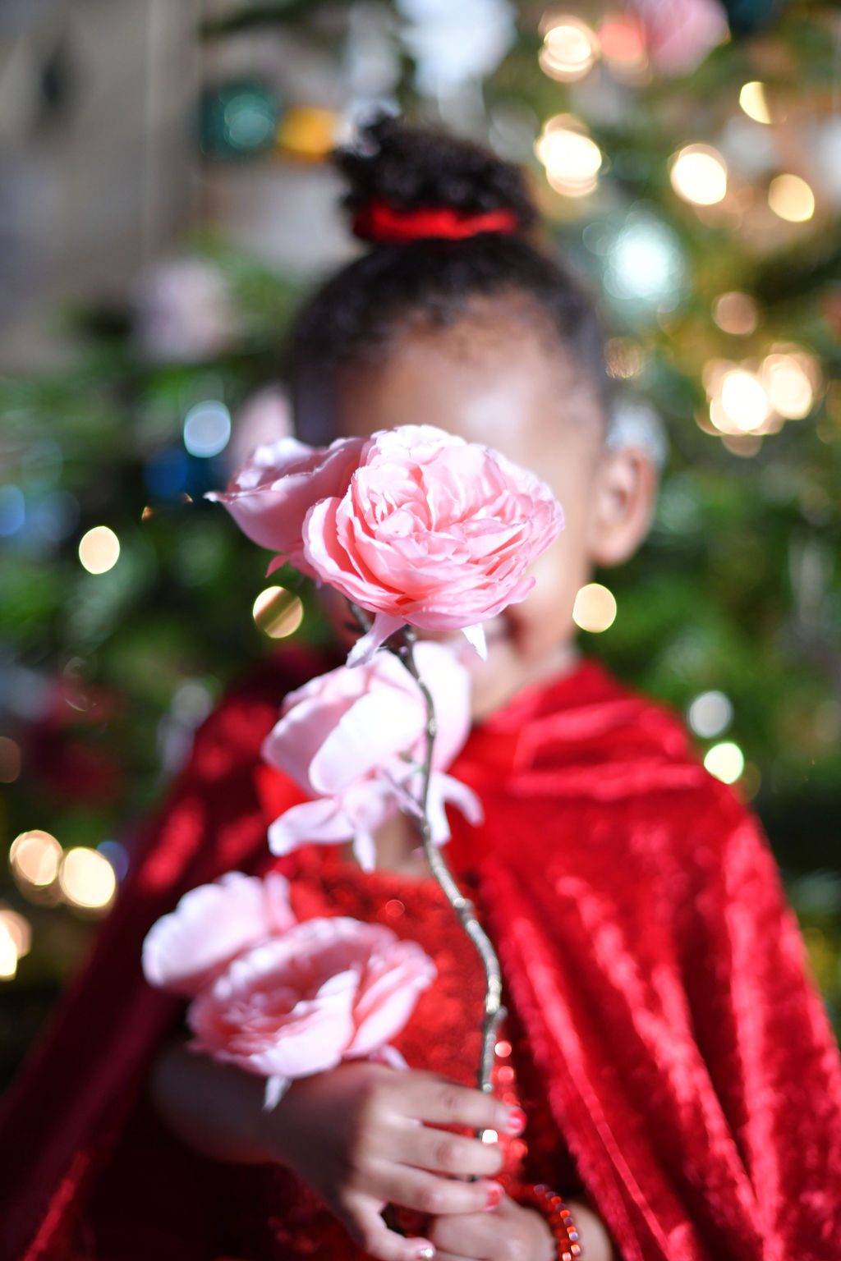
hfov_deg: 27.0
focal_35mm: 50
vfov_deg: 39.6
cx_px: 420
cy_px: 630
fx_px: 1752
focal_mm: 50
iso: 1250
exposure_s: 1/160
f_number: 1.4
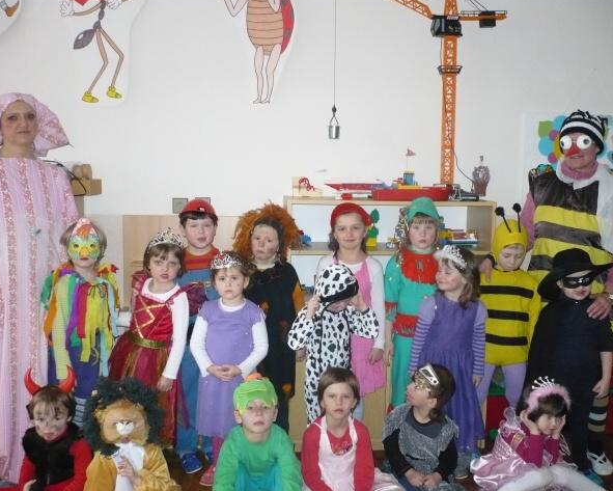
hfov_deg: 49.1
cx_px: 315
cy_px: 243
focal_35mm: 37
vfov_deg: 40.1
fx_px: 671
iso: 320
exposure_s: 1/30
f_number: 2.8
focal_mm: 5.8
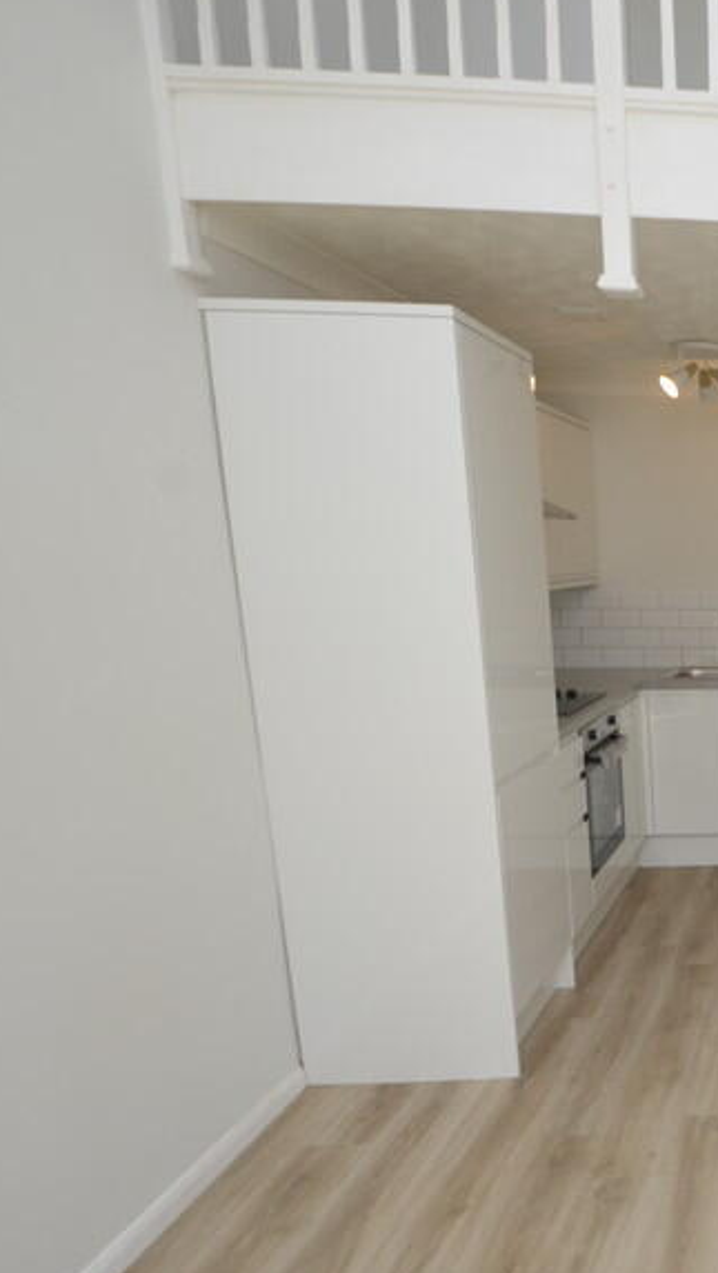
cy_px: 704
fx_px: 946
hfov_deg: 31.5
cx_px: 945
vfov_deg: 67.7
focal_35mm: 28
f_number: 7.1
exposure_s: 1/160
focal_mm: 10
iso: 400
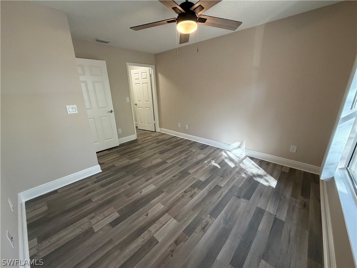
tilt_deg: -18.3
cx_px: 178
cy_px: 134
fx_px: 144
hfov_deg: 102.1
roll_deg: +1.9
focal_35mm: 14
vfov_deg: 85.7
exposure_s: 1/121
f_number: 2.2
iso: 320
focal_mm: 2.22
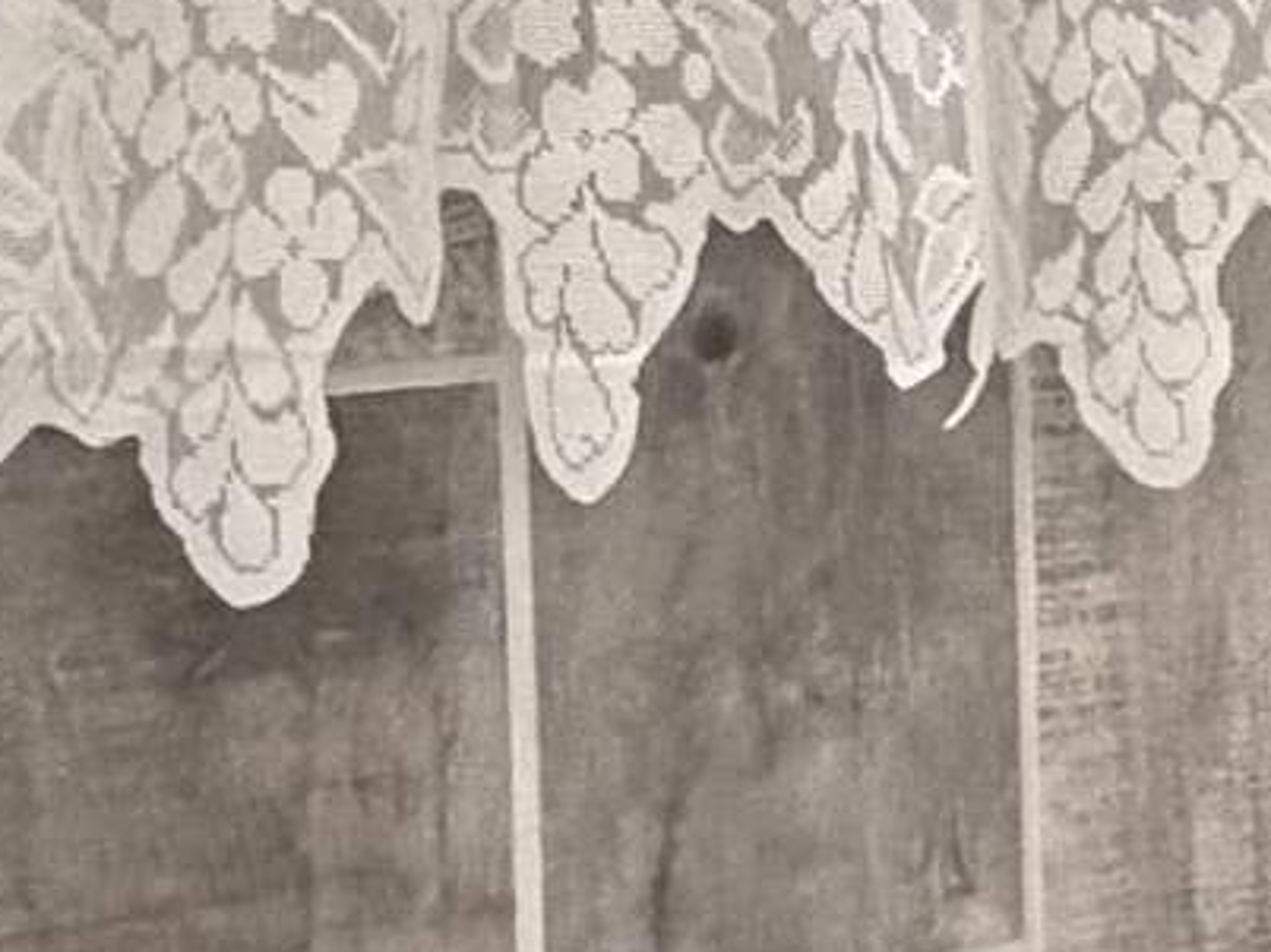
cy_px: 28
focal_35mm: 107
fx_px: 3926
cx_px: 1571
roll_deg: +1.1
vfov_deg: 13.6
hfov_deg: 17.4
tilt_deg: -2.1
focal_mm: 2.22
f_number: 2.2
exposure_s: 1/60
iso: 800
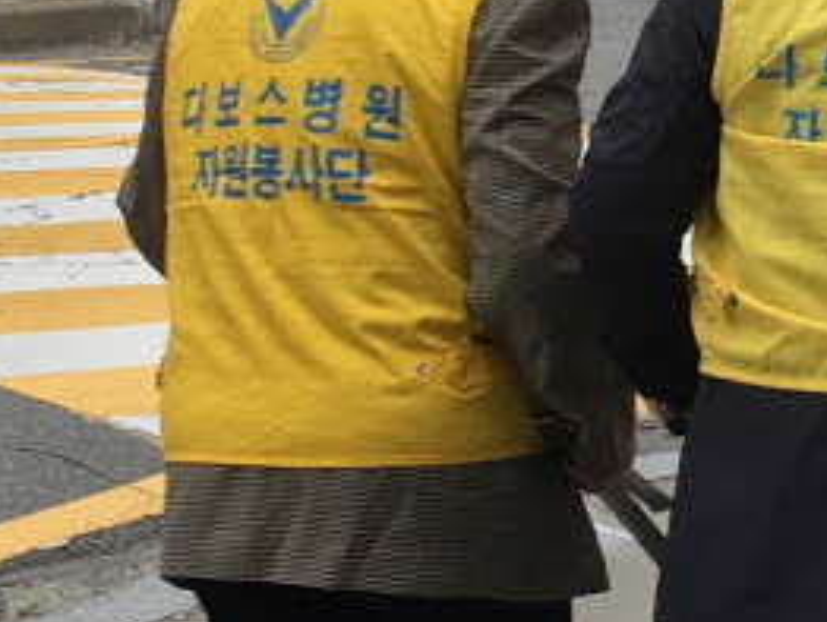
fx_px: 3969
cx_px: 587
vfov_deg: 9.0
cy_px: 292
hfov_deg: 11.9
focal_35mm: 166
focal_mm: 4.15
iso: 25
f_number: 2.2
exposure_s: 1/120
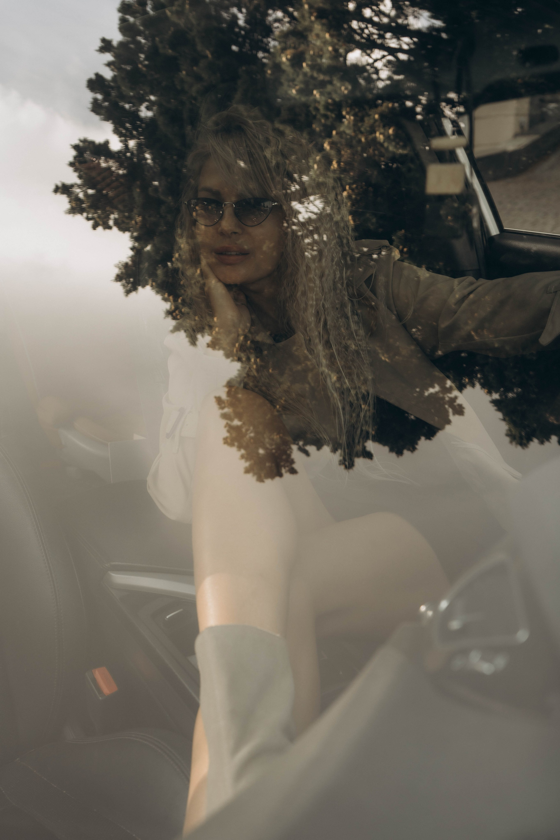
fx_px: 887
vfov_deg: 50.7
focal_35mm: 38
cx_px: 280
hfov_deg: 35.1
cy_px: 420
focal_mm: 38
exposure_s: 1/250
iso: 250
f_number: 5
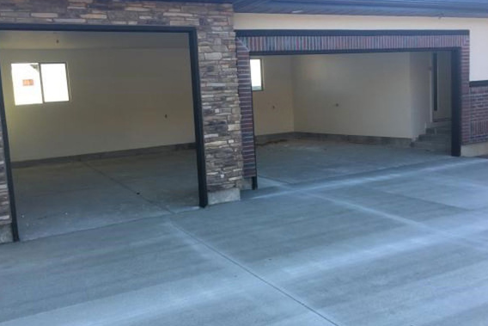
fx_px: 461
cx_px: 225
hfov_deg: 55.7
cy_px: 149
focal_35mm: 34
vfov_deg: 38.9
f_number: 2.2
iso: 25
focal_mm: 4.15
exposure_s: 1/120
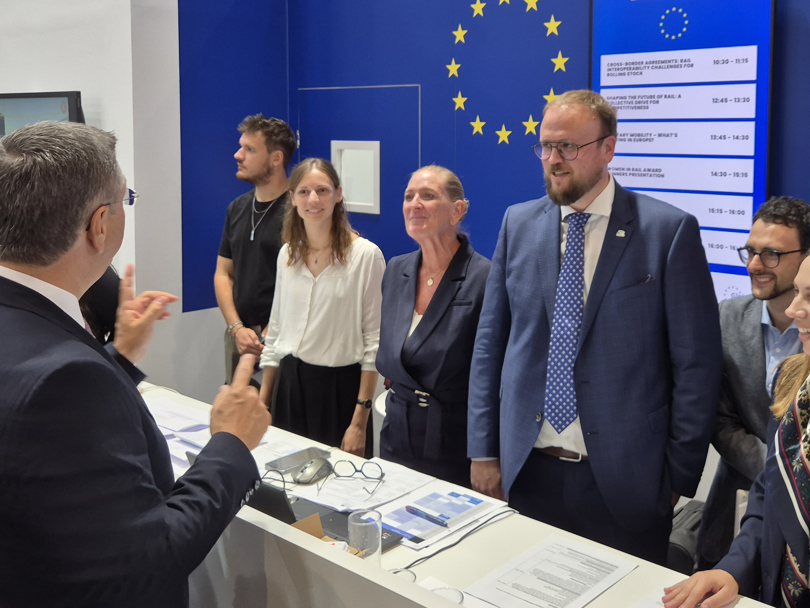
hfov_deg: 49.6
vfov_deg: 38.4
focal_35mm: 37
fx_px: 866
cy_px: 222
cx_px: 509
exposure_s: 1/100
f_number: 1.8
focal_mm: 5.4
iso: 80
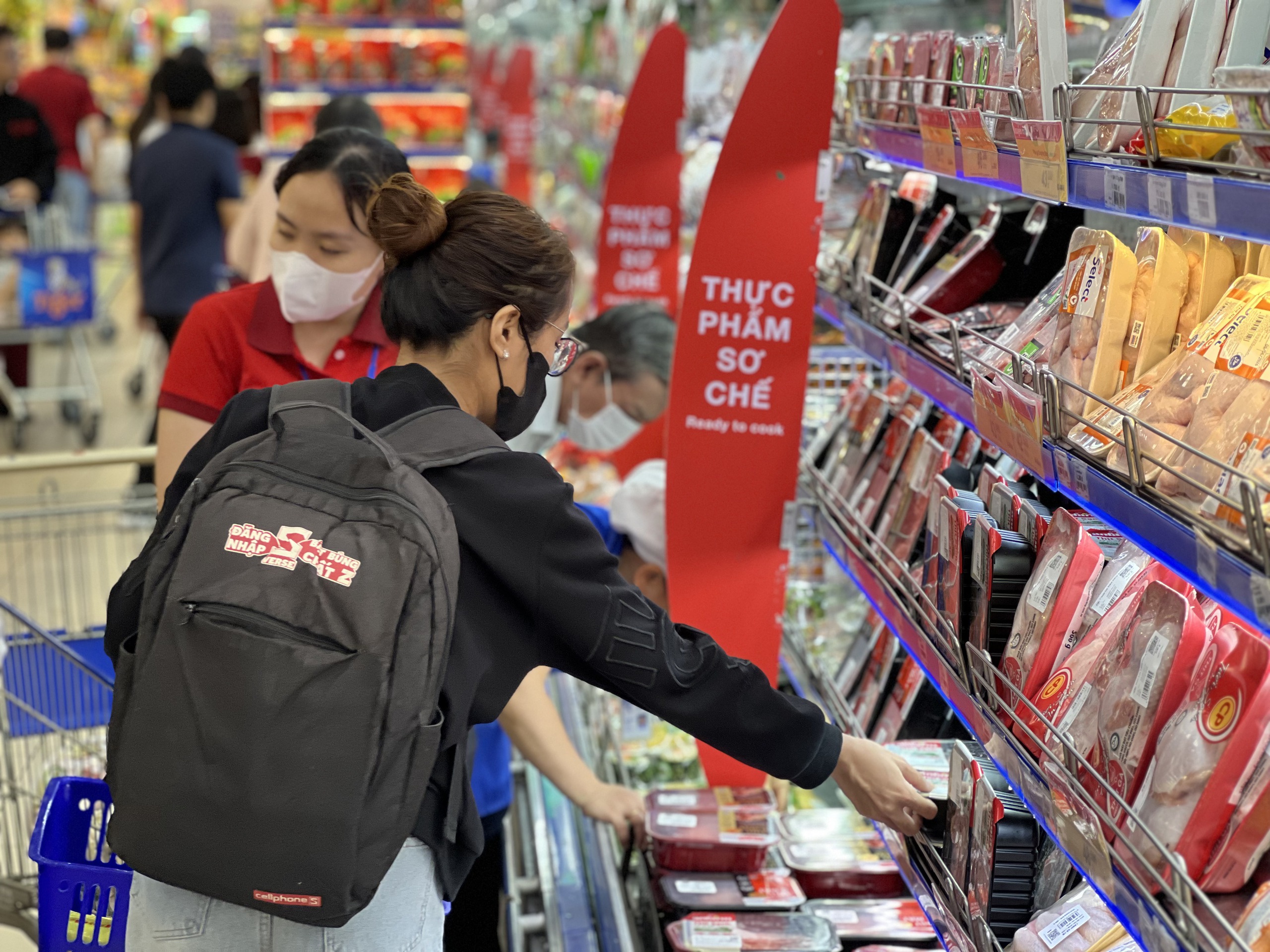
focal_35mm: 77
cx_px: 635
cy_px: 476
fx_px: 2825
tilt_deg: -7.8
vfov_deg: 19.1
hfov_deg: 25.3
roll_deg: +0.1
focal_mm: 9
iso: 125
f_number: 2.8
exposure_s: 1/50
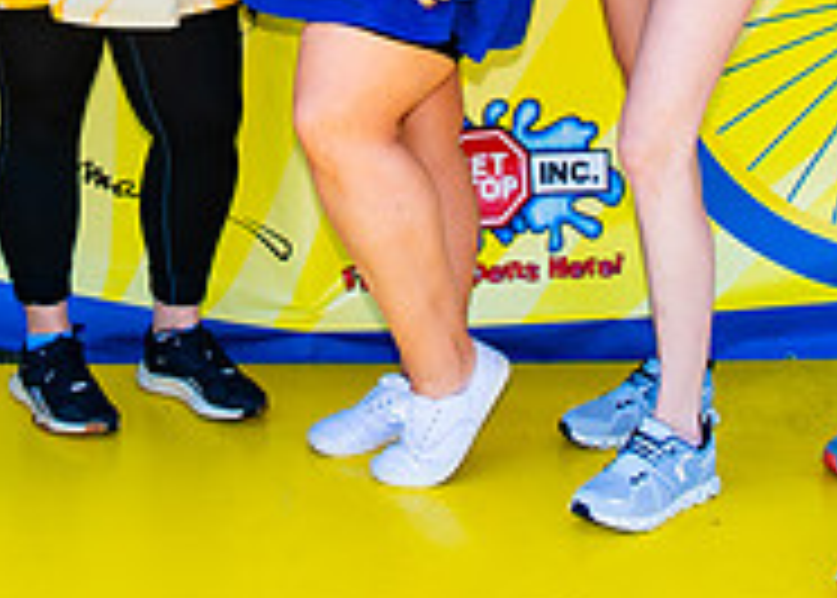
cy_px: -222
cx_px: 264
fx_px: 2402
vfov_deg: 13.6
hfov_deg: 19.7
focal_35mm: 101
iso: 100
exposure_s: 1/200
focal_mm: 26
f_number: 2.8
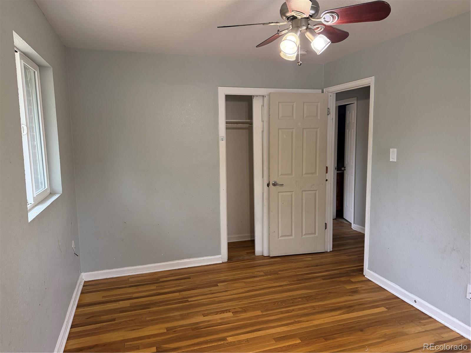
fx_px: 327
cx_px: 236
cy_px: 176
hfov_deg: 71.6
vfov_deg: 56.8
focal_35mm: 24
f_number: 1.78
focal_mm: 6.76
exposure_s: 1/120
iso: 320
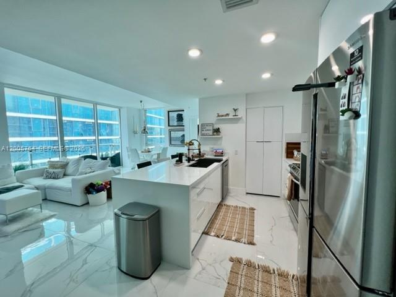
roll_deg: +0.3
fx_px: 149
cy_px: 148
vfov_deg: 89.9
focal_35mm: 13
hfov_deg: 106.2
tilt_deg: -4.6
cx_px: 198
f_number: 1.8
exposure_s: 1/120
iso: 40
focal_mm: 1.57
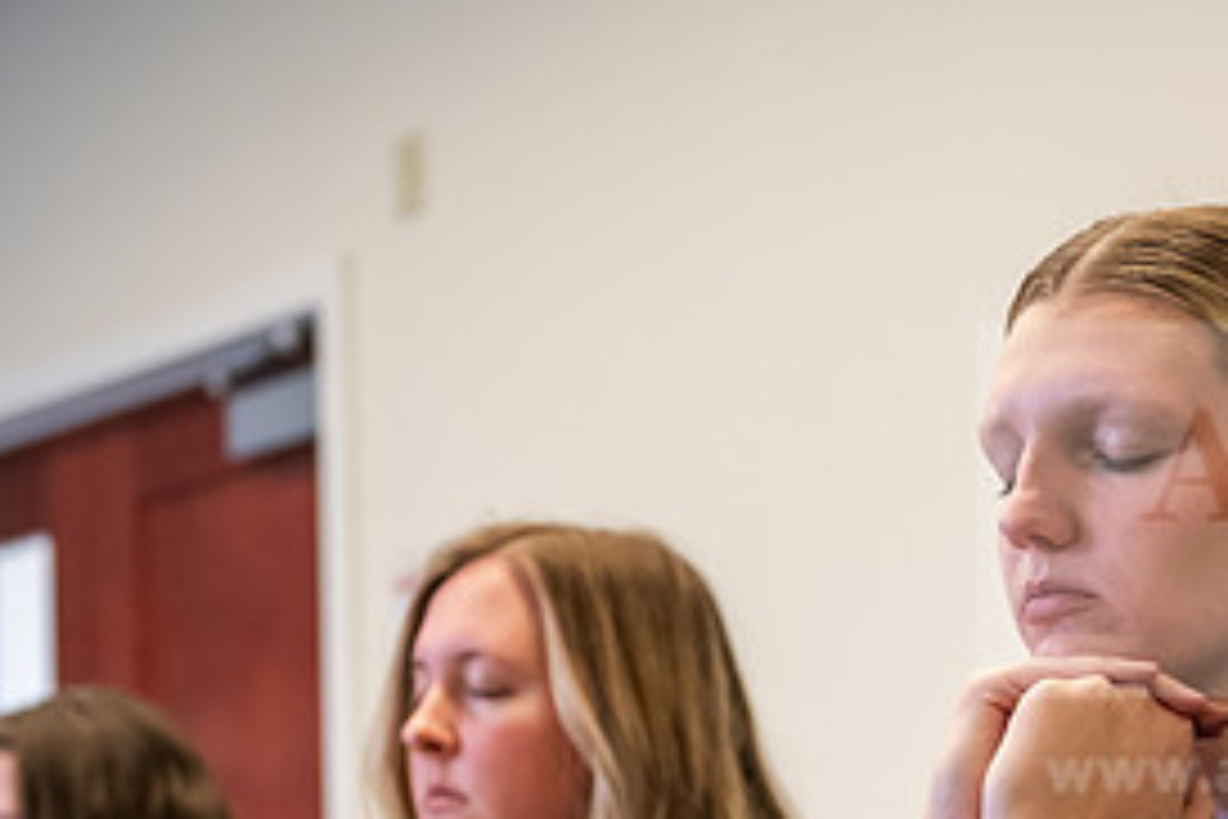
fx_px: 3991
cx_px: 841
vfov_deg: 11.6
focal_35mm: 117
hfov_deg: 17.4
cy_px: 866
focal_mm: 55
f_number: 3.2
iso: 2000
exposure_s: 1/200
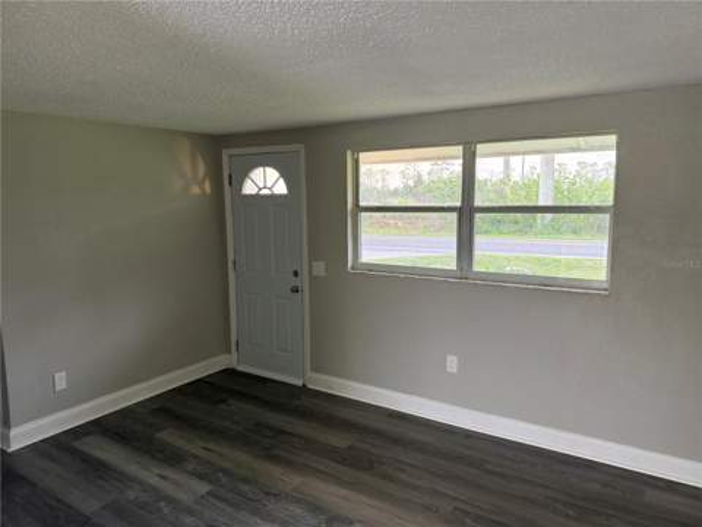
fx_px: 487
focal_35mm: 24
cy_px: 264
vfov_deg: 56.8
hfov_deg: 71.6
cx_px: 351
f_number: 1.78
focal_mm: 6.76
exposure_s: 1/60
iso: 400
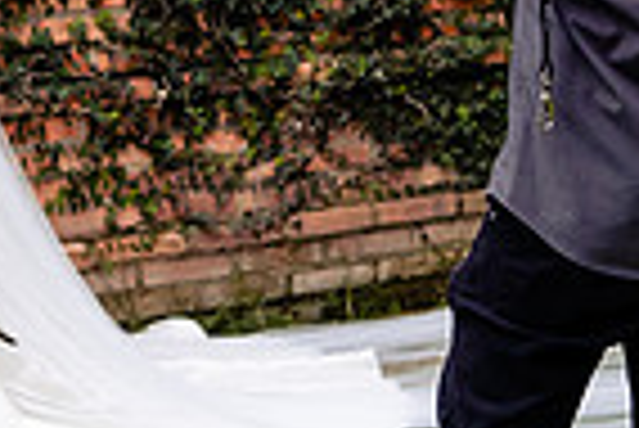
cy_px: 98
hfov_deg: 12.3
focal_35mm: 167
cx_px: 254
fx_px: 2967
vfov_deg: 8.2
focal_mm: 39
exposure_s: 1/160
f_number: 4
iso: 1250
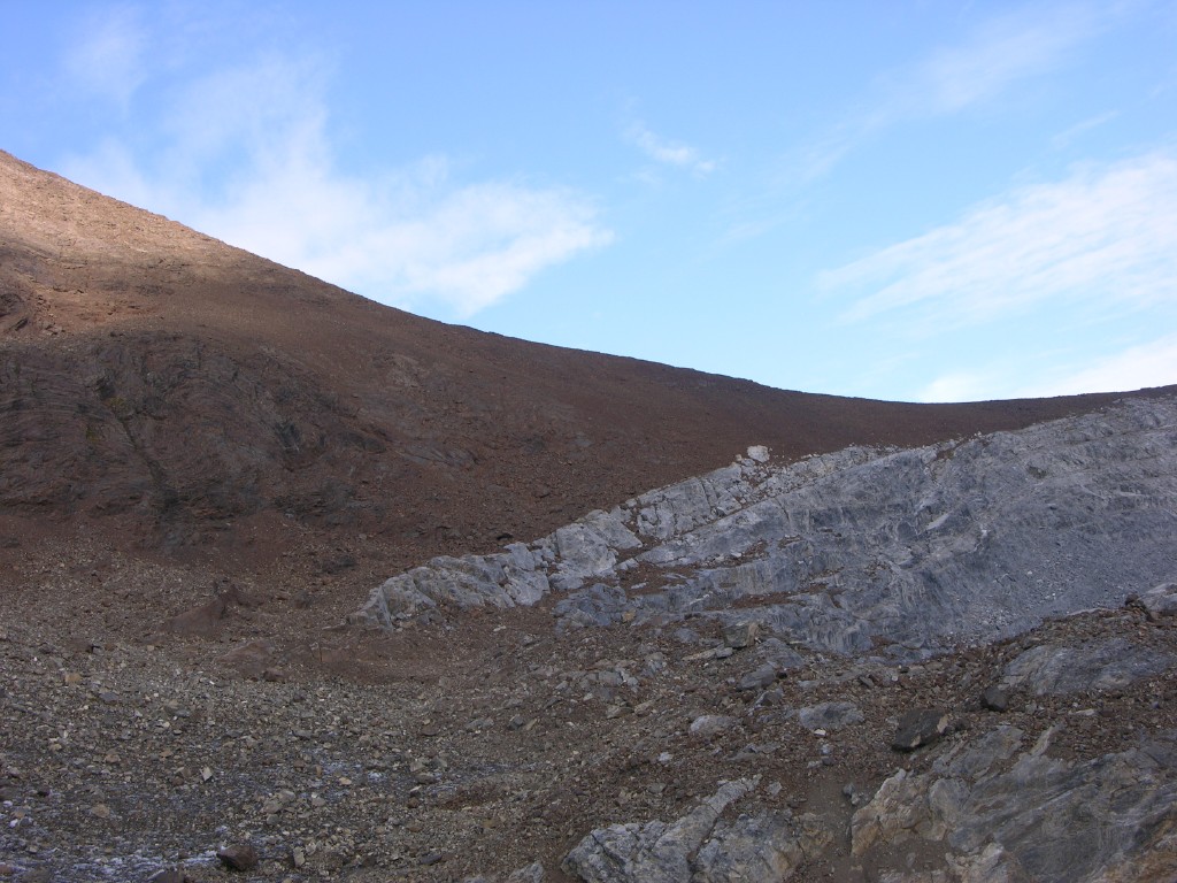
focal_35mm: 58
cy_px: 442
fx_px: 1972
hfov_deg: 33.2
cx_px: 588
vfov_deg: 25.2
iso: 50
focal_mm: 14.7
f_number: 5
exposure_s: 1/208
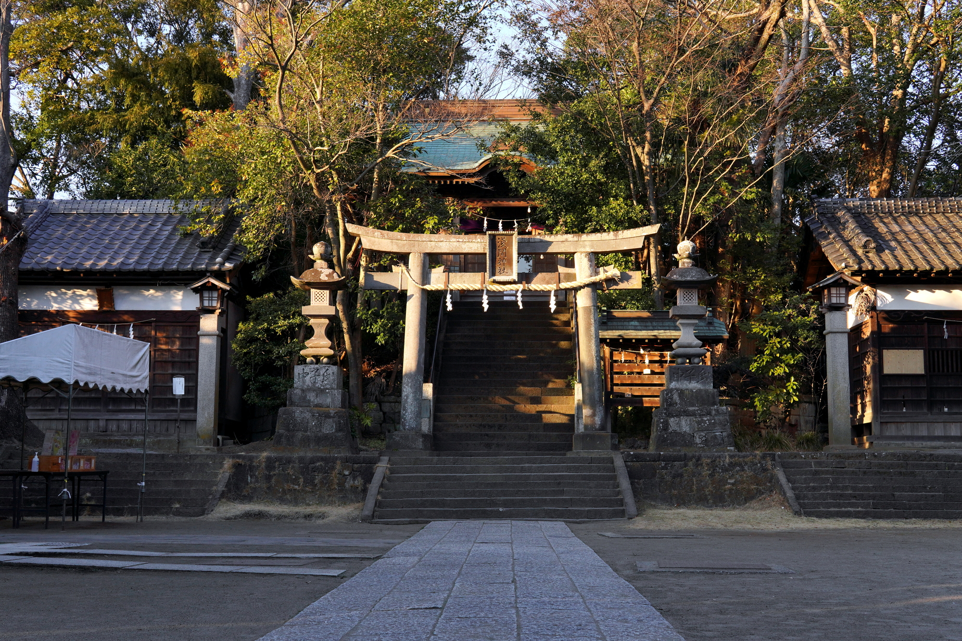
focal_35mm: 45
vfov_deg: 29.9
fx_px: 1202
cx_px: 481
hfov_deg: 43.6
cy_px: 320
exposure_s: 1/100
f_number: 9
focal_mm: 30
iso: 200
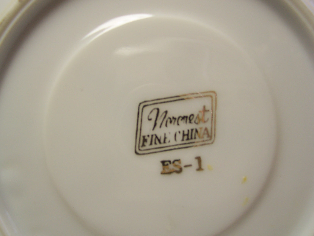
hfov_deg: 50.1
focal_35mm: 37
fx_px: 336
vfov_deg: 38.7
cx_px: 157
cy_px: 118
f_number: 2.8
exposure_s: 1/90
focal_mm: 5.6
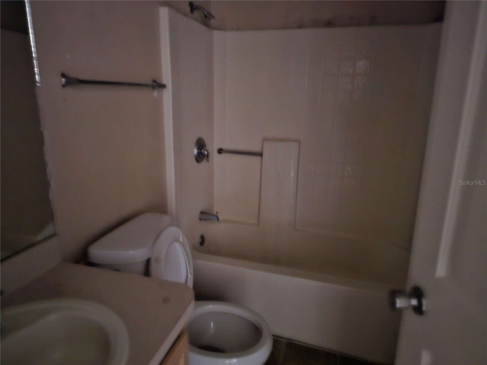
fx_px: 324
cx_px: 244
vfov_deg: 58.9
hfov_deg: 73.9
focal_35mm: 23
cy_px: 182
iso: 2000
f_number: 1.7
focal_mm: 6.3
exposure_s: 1/5.43
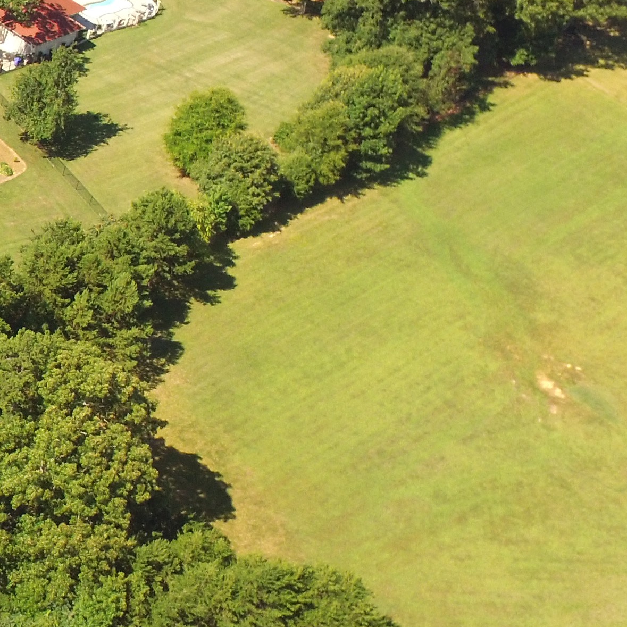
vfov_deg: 28.5
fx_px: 1230
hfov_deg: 21.9
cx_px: -400
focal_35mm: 60
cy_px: 230
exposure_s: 1/577
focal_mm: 3.61
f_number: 2.8
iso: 100
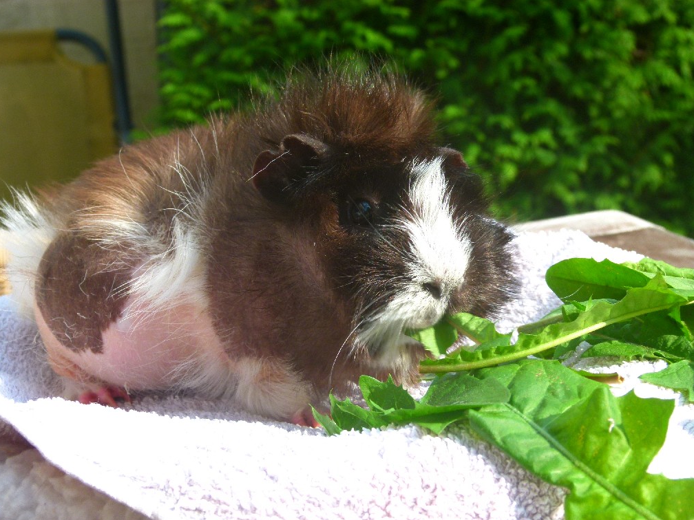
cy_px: 263
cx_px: 350
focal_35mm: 64
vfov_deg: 22.9
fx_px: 1283
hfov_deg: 30.3
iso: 100
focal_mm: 11.3
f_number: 4
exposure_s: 1/320
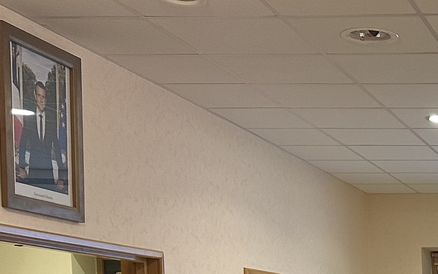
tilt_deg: -5.1
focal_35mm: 88
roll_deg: +0.5
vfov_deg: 13.7
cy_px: 445
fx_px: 1051
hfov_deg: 20.9
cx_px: 601
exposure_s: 1/60
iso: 160
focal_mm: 6.86
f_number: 1.78
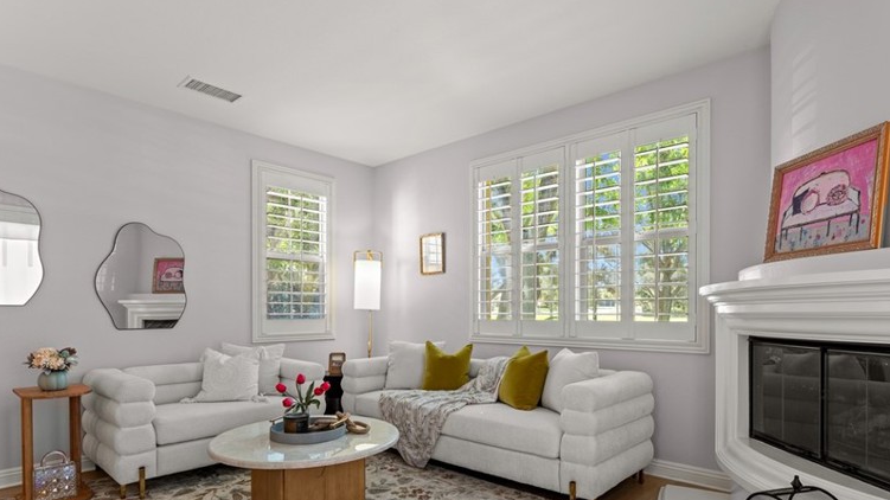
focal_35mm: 20
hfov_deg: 86.6
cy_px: 316
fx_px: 472
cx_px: 461
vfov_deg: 55.1
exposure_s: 1/3
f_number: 6.3
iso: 320
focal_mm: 14
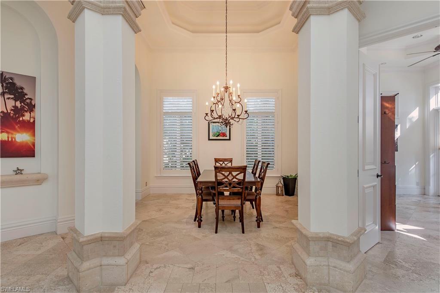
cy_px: 146
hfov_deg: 86.9
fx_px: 232
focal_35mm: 19
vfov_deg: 64.6
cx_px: 220
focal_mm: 19
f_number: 9
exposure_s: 1/4
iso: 100
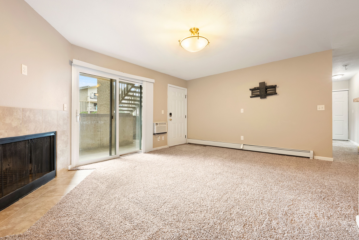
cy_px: 118
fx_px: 150
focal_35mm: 15
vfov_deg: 77.4
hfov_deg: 100.4
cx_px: 179
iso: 800
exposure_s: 1/2.5
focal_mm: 14
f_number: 8
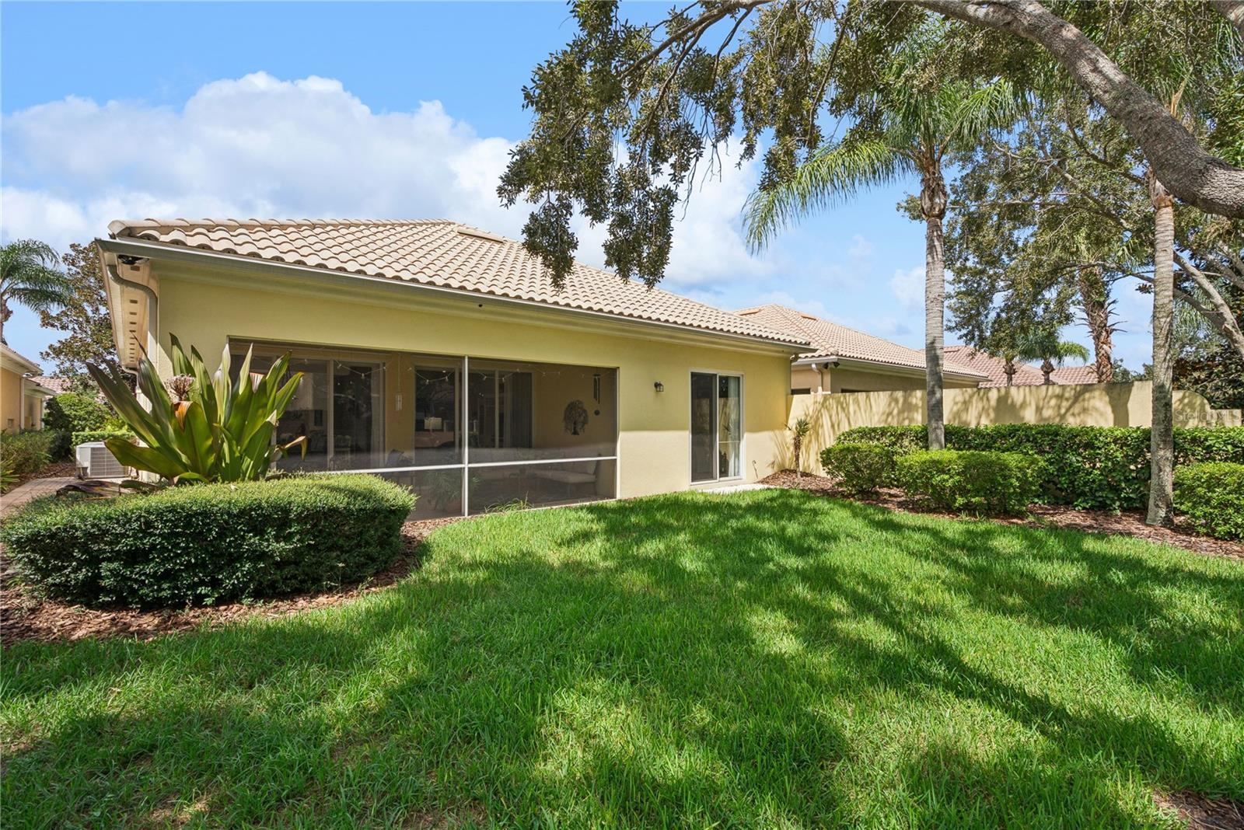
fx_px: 553
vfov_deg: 73.8
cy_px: 415
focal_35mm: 16
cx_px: 622
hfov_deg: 96.7
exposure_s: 1/50
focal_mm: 16
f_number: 13
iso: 80
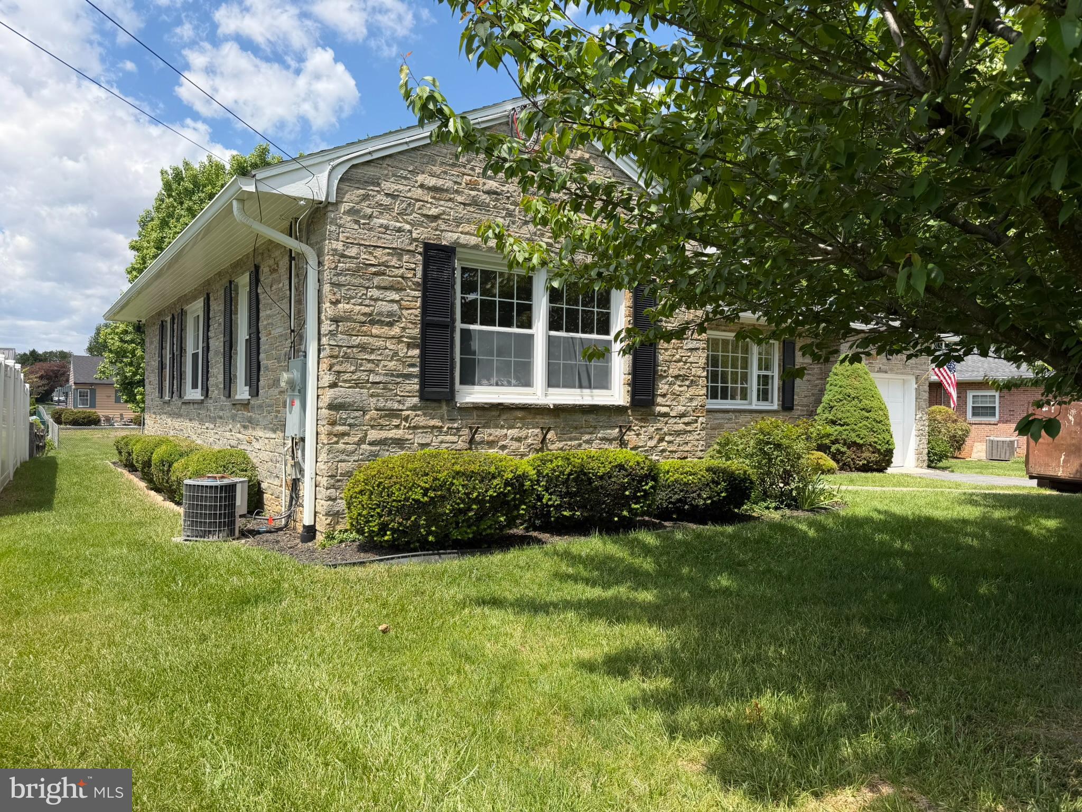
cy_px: 406
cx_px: 541
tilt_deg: +0.3
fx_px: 750
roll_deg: -0.6
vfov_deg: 56.8
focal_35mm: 24
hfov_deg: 71.6
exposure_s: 1/2907
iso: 80
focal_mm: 6.76
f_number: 1.78
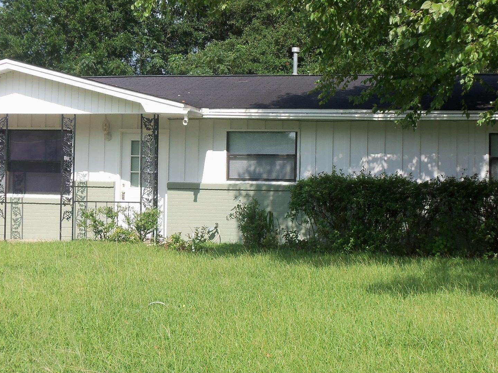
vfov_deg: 21.6
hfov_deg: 28.5
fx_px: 978
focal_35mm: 68
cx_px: 216
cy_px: 135
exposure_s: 1/500
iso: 64
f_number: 3.8
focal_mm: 8.7
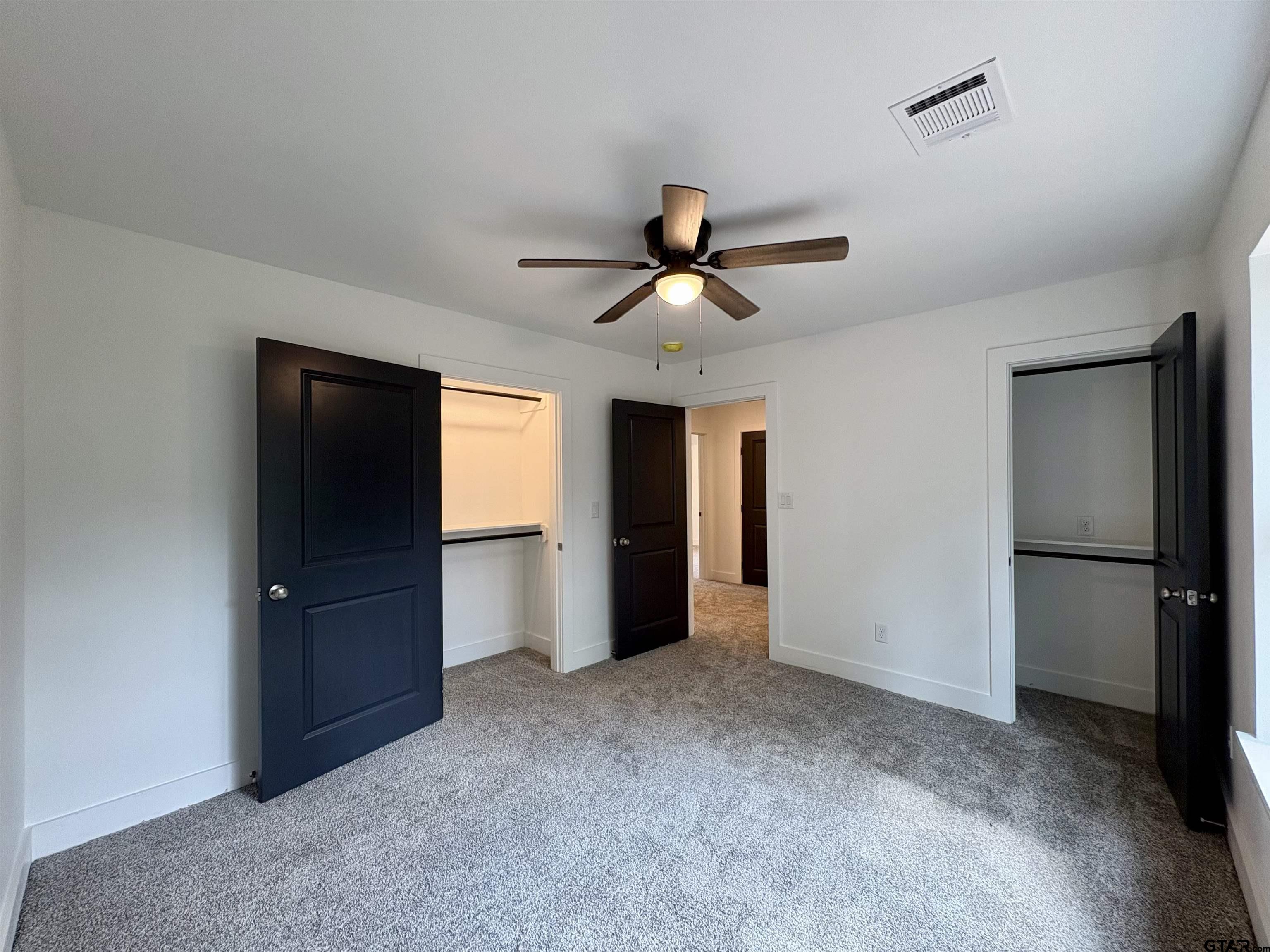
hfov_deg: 102.1
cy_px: 476
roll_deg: +1.1
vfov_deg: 85.7
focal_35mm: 14
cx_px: 635
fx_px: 514
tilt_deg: +0.6
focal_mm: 2.22
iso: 160
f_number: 2.2
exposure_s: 1/60
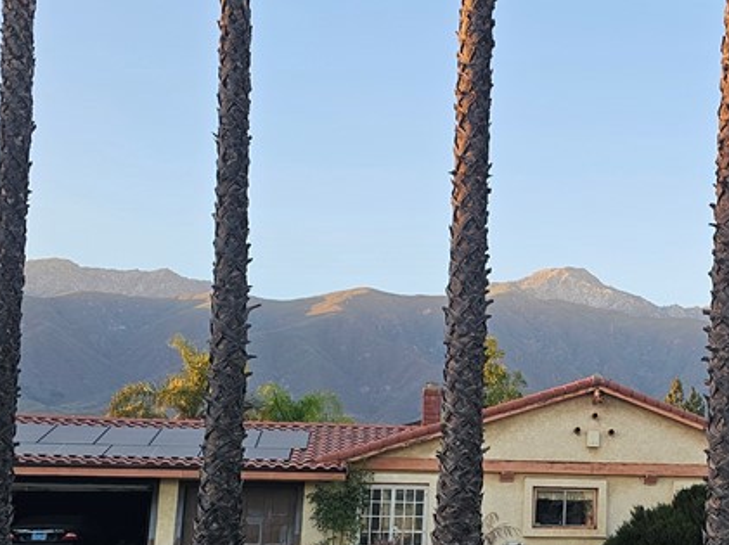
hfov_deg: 32.5
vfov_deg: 26.0
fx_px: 1178
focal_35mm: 56
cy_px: 346
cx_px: 665
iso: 32
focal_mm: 6.3
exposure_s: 1/180
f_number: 1.7
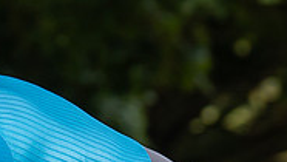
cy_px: 453
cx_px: 165
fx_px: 8287
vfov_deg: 1.1
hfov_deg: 2.0
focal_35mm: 1088
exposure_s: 1/1000
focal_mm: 111
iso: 125
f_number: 4
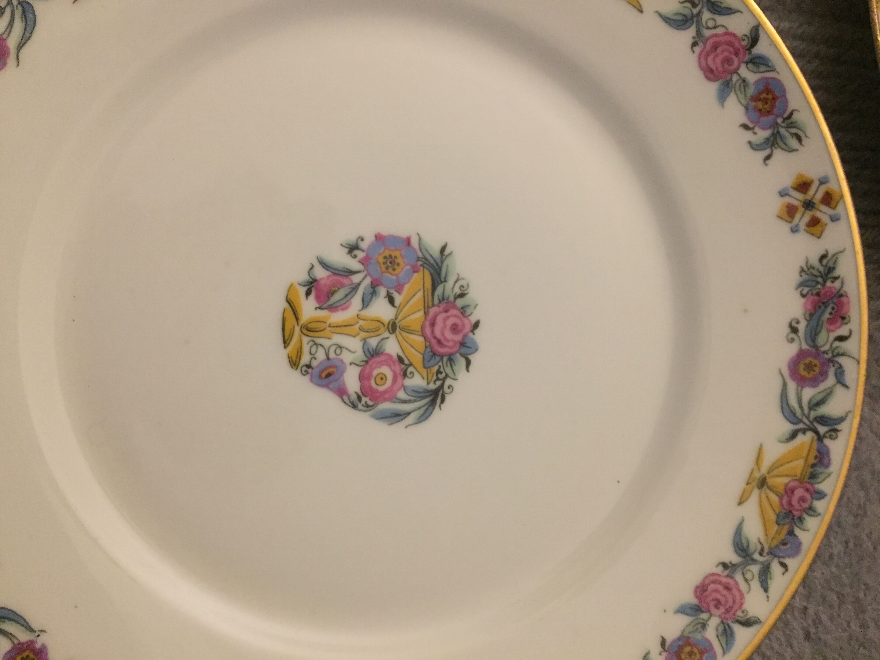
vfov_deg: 48.2
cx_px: 440
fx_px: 737
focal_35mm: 29
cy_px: 330
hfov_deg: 61.7
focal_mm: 4.15
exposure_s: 1/17
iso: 500
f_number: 2.2
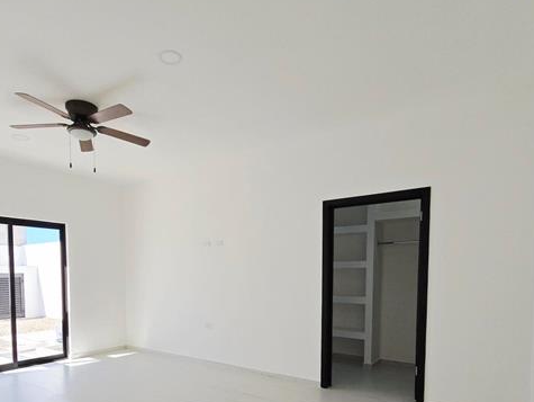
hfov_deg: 78.4
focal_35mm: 21
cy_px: 292
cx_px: 225
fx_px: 324
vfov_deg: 60.7
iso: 125
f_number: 2.2
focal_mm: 2.2
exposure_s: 1/2000
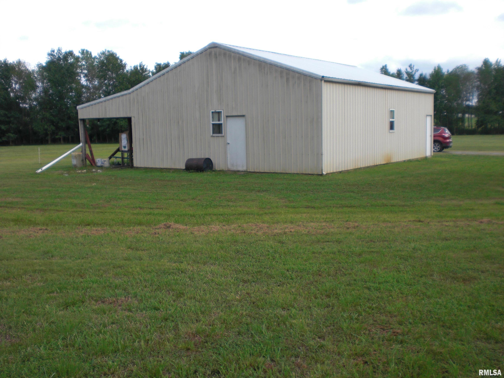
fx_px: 553
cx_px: 252
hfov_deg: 49.0
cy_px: 189
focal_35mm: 38
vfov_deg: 37.7
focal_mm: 6.3
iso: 64
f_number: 3.1
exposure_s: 1/500
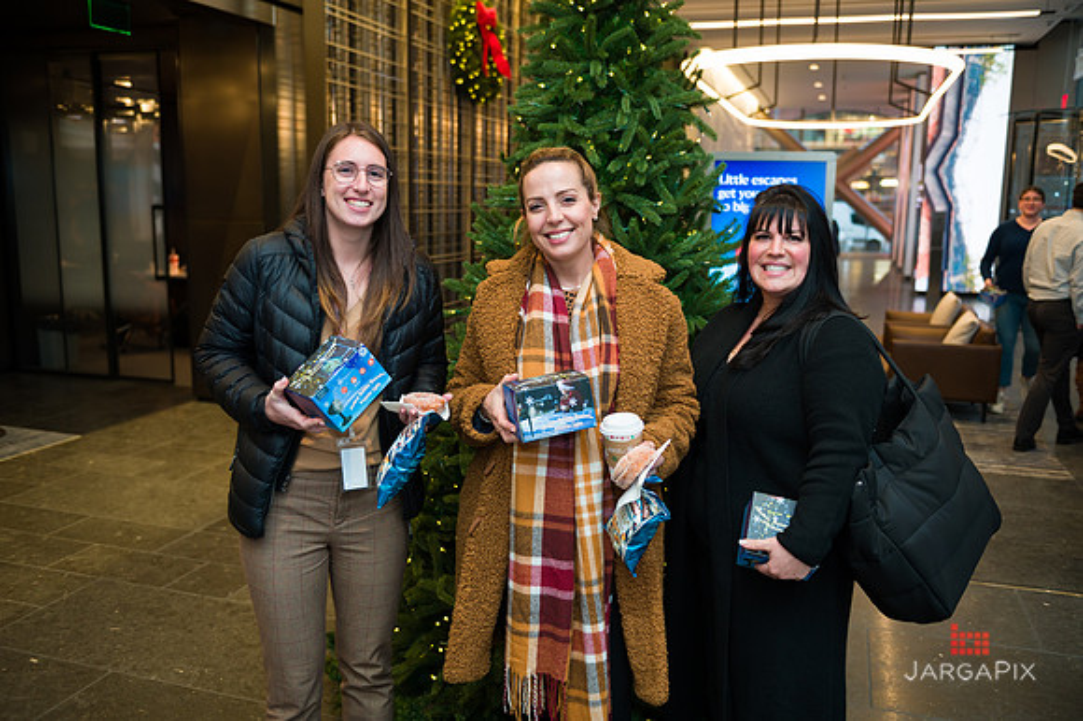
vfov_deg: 41.1
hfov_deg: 58.7
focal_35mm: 32
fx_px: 962
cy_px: 360
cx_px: 542
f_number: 3.2
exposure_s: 1/200
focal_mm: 32
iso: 400
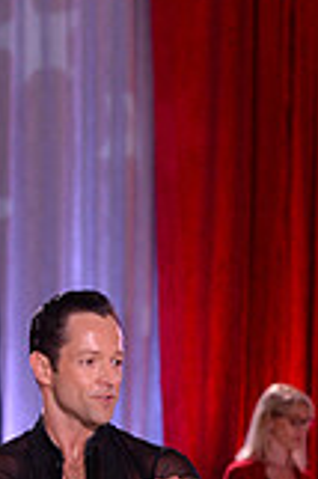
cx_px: 254
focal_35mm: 296
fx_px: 3930
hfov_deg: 4.6
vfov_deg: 6.9
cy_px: 747
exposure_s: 1/250
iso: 2000
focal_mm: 82
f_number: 5
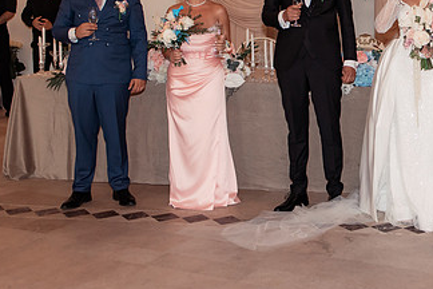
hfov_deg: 29.0
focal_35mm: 67
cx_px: 383
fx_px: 806
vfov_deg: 20.0
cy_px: 35
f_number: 3.2
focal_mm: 35
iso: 1250
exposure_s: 1/250
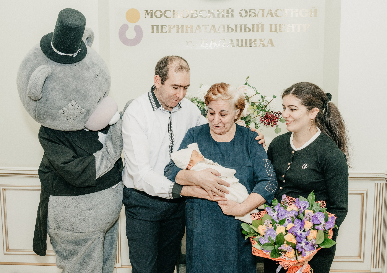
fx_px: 439
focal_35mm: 40
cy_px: 142
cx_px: 192
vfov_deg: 34.5
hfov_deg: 47.6
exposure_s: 1/160
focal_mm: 30
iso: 320
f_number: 4.5
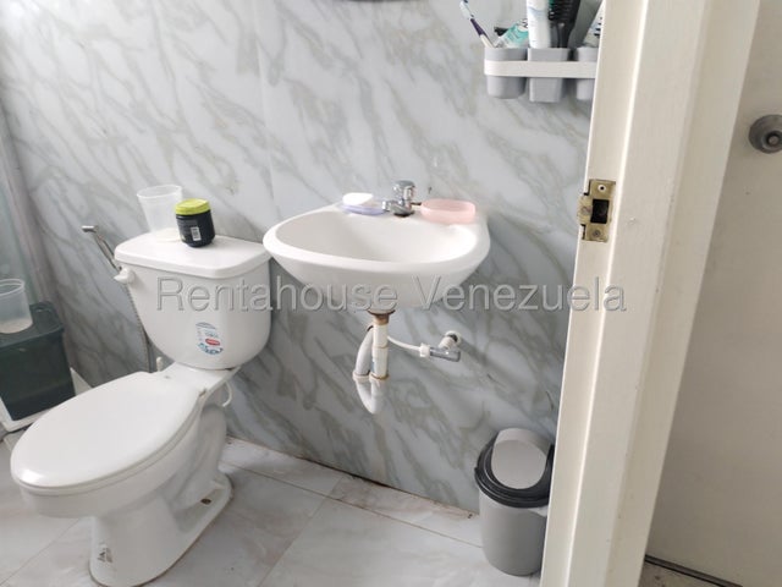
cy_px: 294
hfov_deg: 61.7
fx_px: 655
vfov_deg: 48.2
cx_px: 391
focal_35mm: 29
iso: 378
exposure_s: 1/30
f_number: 1.8
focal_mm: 4.75
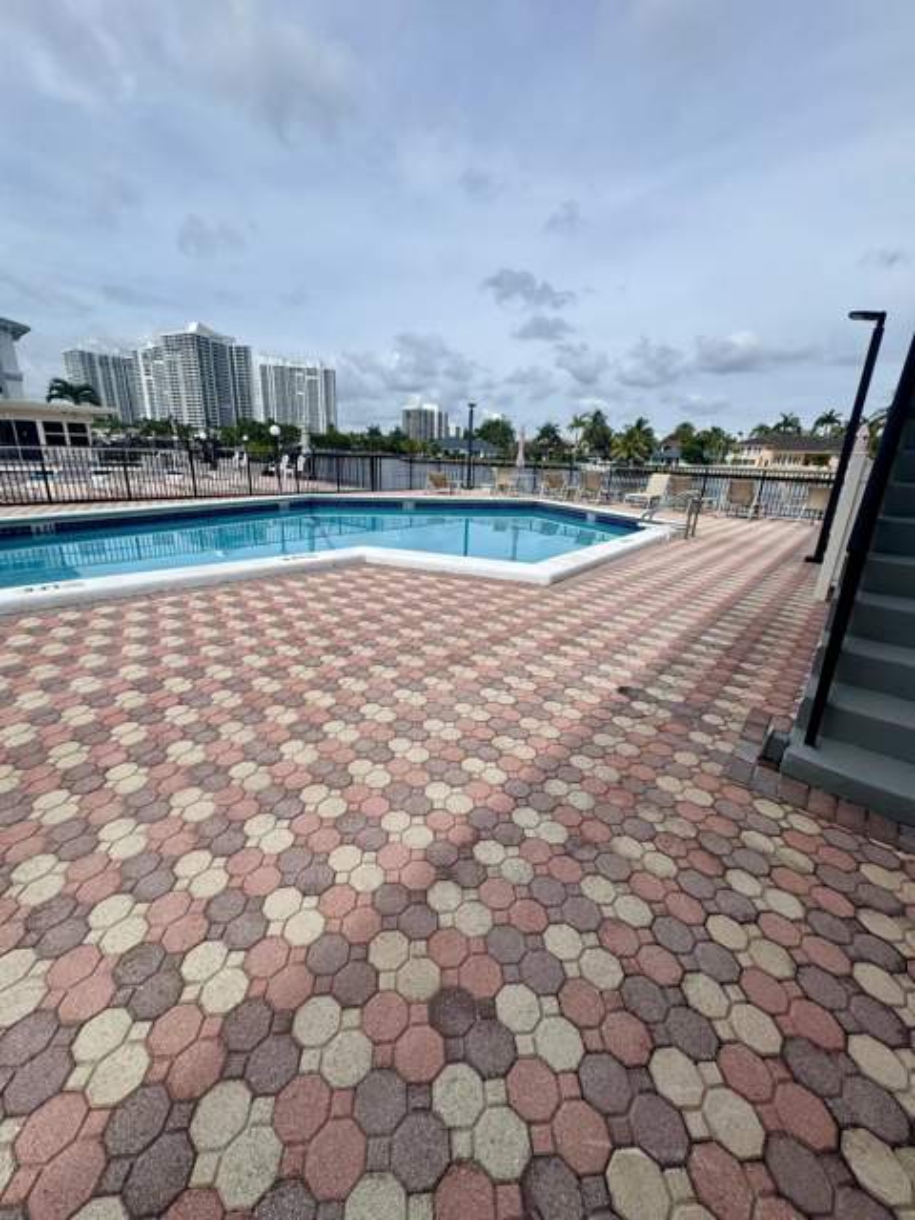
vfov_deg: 102.1
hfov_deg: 85.7
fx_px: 493
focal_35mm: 14
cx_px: 458
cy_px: 610
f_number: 2.2
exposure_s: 1/3106
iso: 50
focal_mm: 2.22
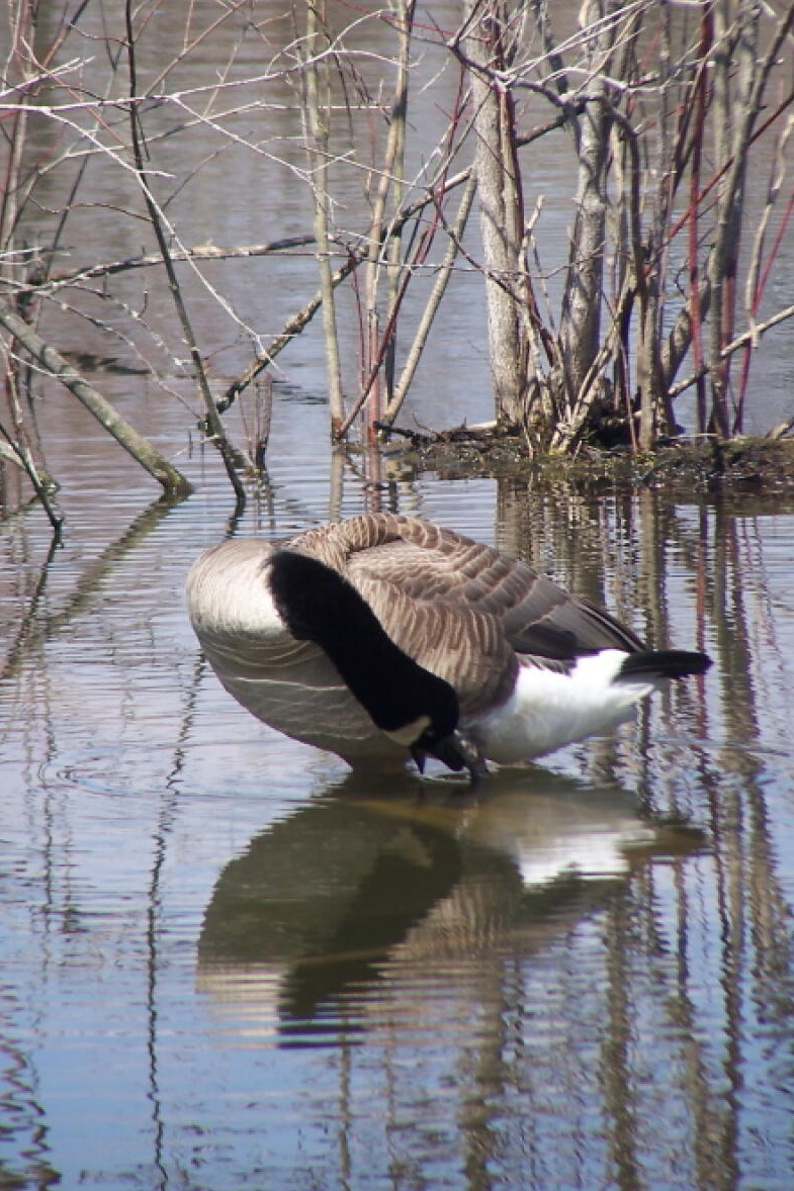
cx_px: 362
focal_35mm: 458
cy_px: 507
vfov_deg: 4.5
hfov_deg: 3.0
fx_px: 15155
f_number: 3.7
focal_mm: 63
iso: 80
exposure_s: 1/640
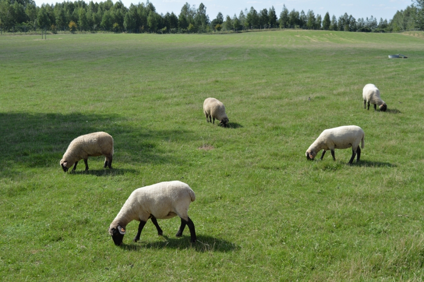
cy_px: 141
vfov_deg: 28.9
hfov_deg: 42.4
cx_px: 212
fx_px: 547
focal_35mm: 46
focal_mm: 31
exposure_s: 1/640
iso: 200
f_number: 6.3
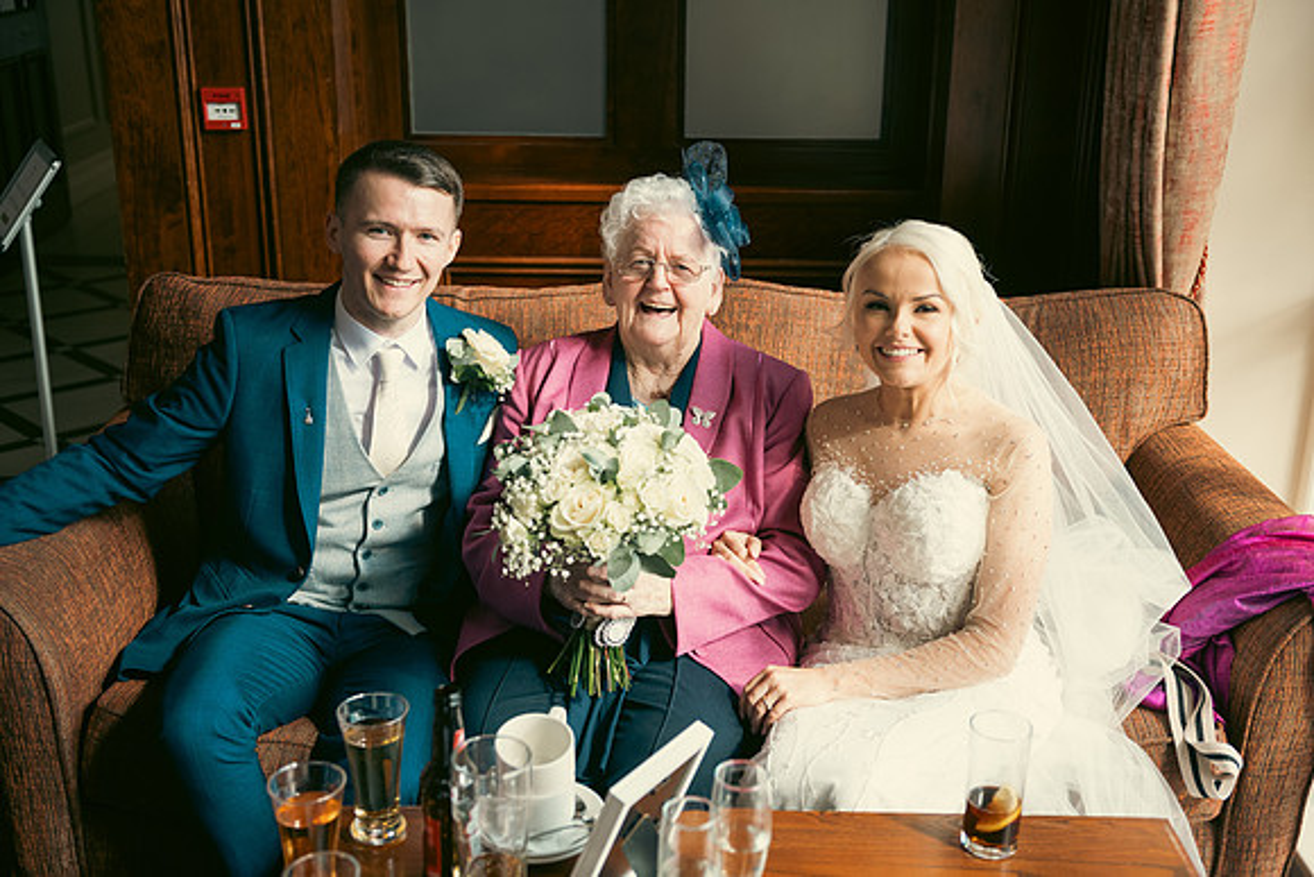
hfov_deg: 46.4
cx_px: 657
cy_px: 438
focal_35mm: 42
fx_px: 1533
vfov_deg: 31.9
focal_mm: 42
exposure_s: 1/160
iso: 200
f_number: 3.5
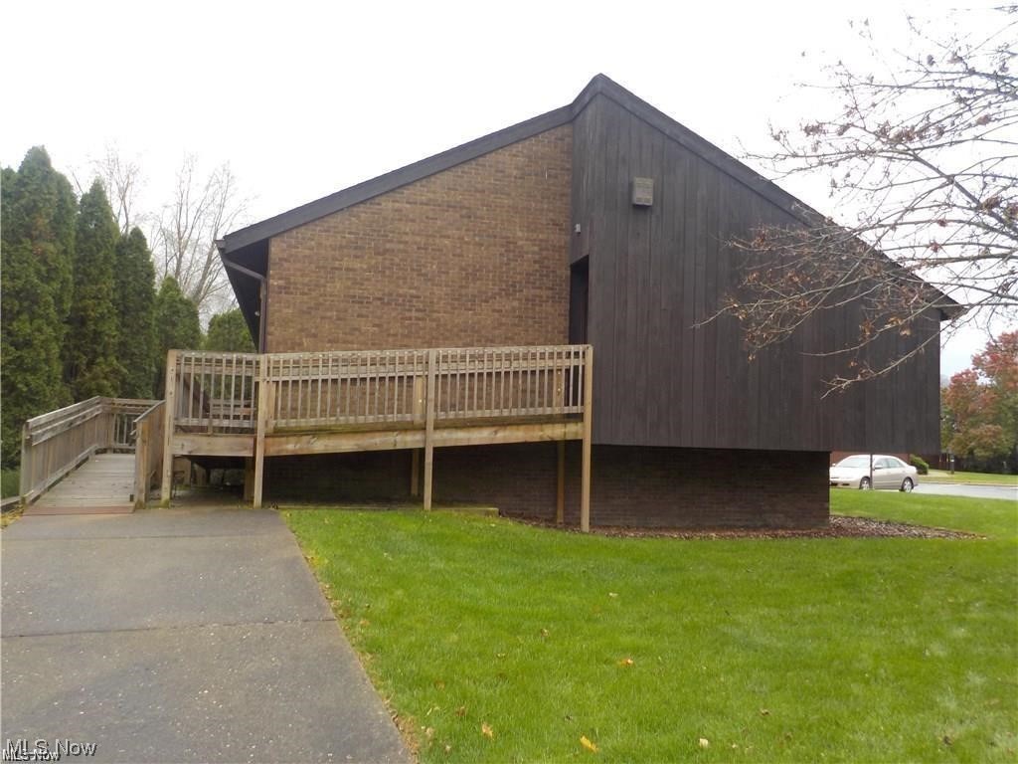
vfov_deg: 46.8
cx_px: 509
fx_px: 882
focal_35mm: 30
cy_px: 382
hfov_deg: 60.0
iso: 125
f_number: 3.3
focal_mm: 4.1
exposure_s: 1/80
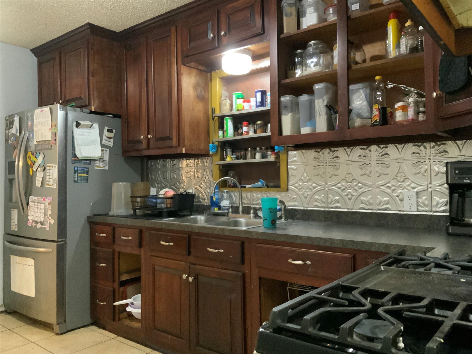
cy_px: 177
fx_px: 395
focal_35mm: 29
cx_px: 236
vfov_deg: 48.2
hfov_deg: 61.7
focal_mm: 3
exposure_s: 1/30
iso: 500
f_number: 1.8
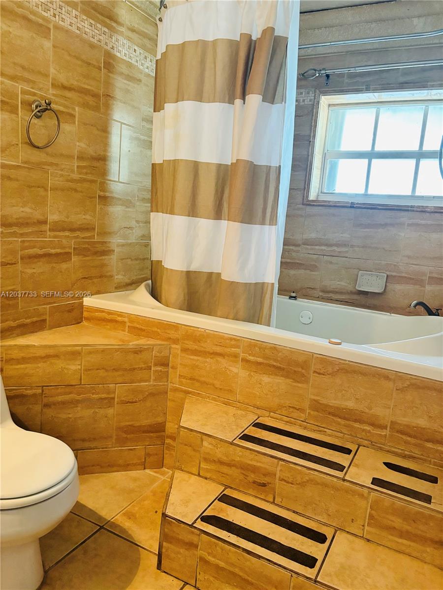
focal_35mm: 26
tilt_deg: -8.5
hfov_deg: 53.1
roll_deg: -4.8
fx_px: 444
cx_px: 222
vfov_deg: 67.3
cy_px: 295
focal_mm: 5.96
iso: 500
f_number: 1.6
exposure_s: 1/40
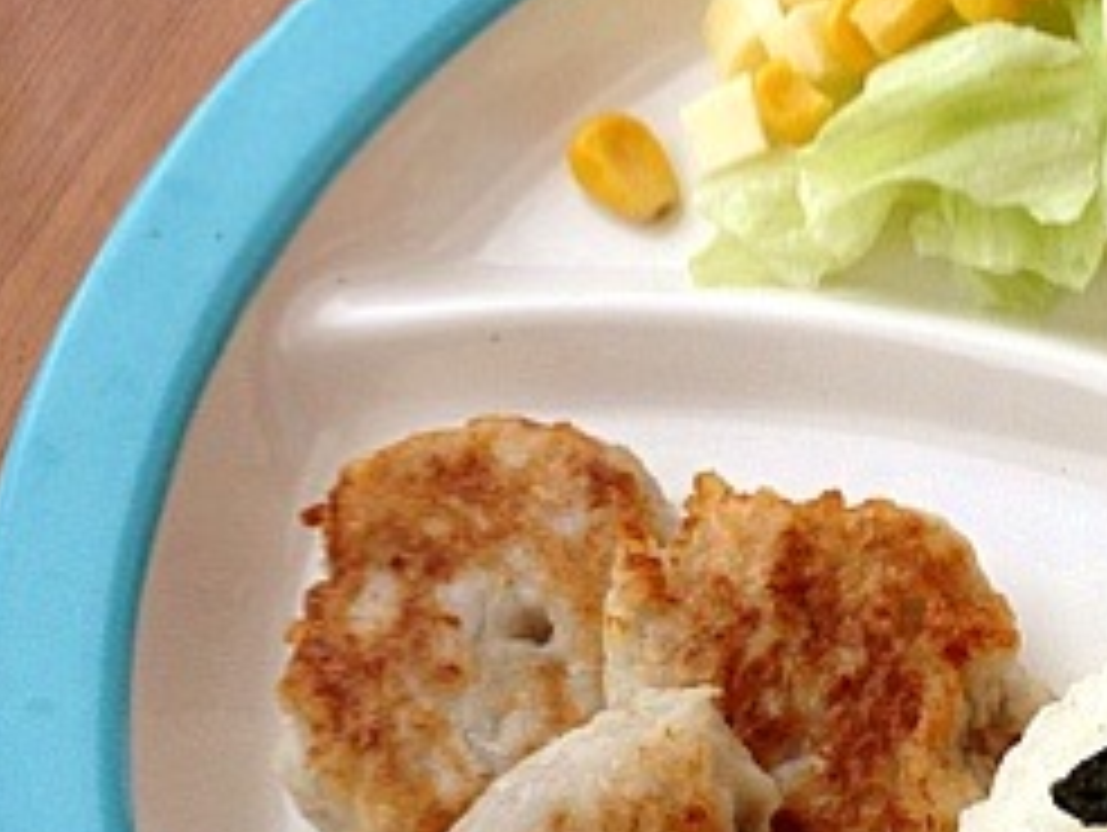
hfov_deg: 20.9
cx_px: 1058
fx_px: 2913
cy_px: 684
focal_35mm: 91
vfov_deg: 16.1
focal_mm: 4.28
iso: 64
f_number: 2.4
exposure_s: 1/60
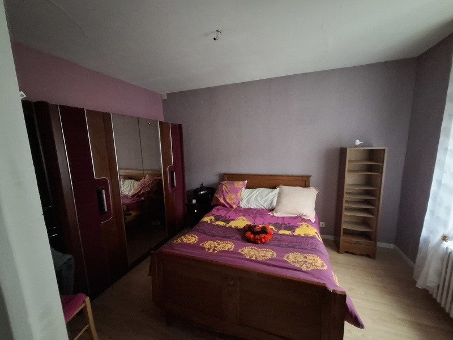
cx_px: 226
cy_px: 170
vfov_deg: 89.9
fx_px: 170
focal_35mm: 13
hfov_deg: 106.2
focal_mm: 1.74
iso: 640
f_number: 2.2
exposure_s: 1/17
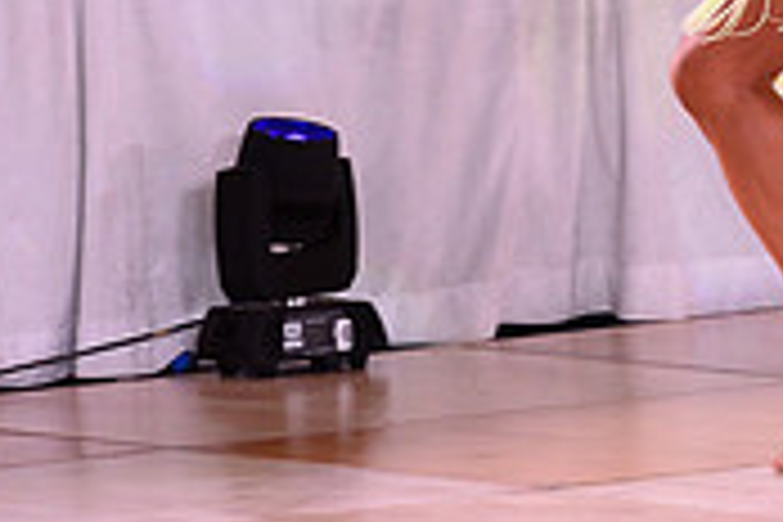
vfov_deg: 2.4
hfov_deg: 3.6
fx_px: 12310
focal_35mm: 566
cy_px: -142
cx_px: 1242
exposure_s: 1/125
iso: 1250
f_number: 5.6
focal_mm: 170
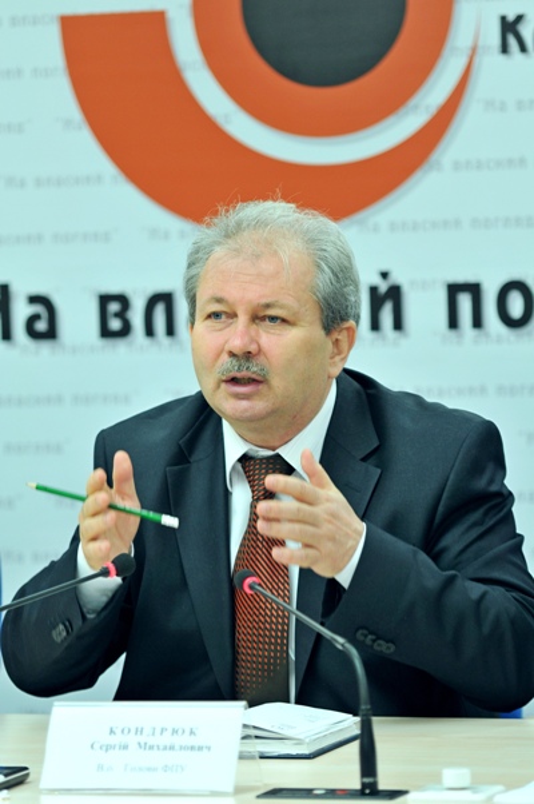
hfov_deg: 8.2
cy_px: 402
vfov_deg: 12.2
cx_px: 267
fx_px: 3746
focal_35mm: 168
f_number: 2.8
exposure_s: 1/80
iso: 400
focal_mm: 112
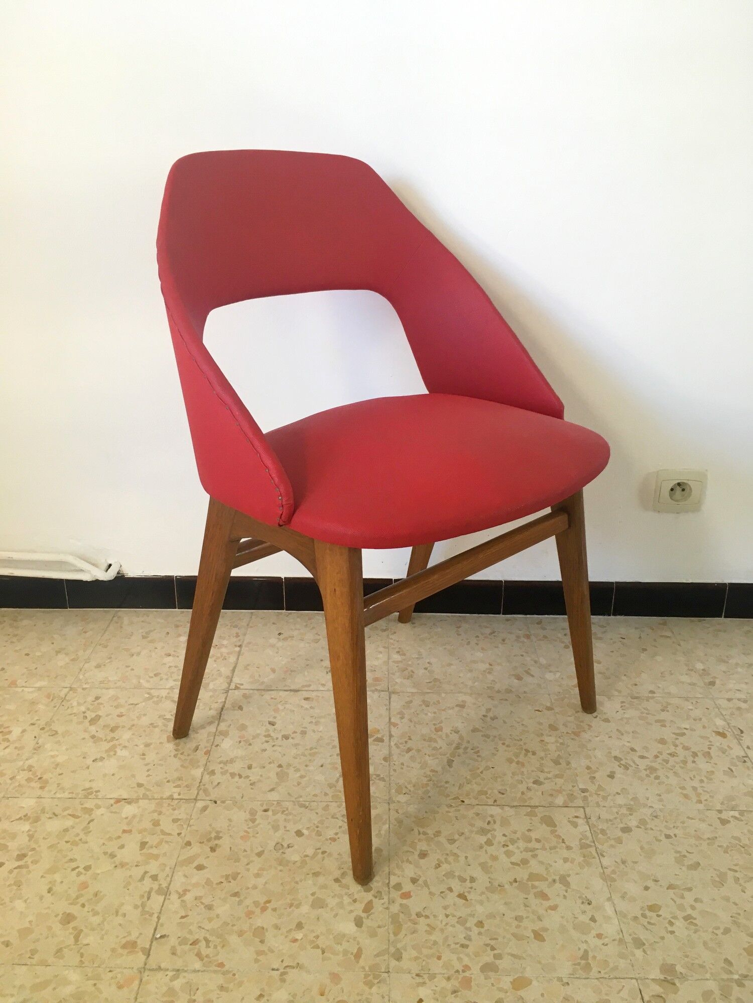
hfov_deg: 48.2
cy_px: 502
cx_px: 376
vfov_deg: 61.7
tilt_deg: -22.2
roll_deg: +0.9
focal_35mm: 29
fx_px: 841
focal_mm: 4.15
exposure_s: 1/33
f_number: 2.2
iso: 80
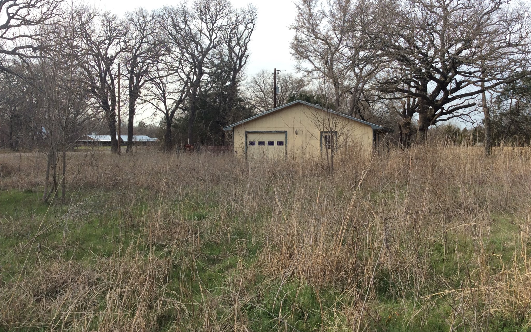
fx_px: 492
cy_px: 142
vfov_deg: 37.2
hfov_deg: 56.7
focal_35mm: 34
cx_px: 266
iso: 32
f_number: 2.4
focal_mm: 3.3
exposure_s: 1/572
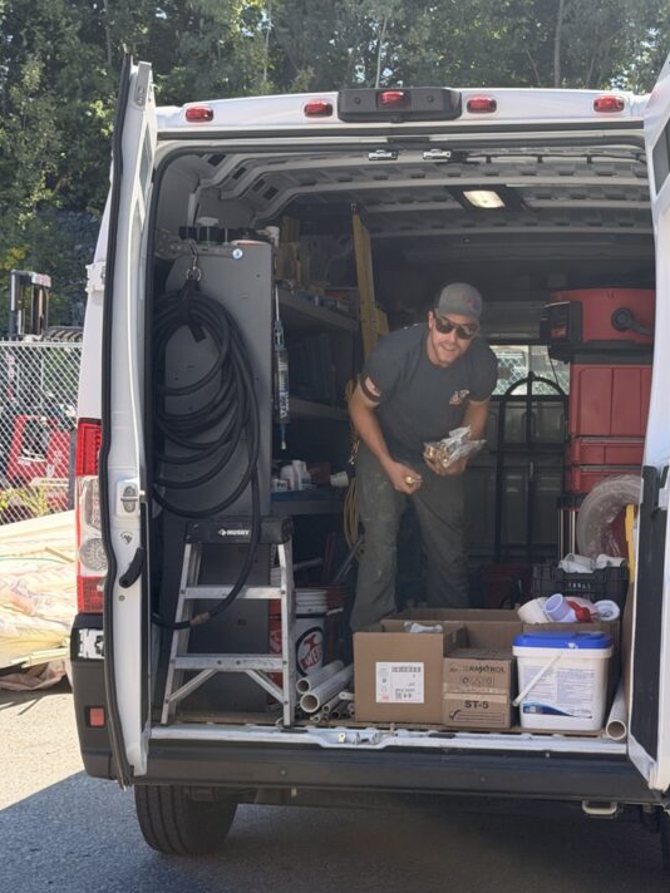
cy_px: 482
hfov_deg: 21.3
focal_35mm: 69
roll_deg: -2.3
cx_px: 419
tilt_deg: -2.1
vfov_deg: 28.2
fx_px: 1781
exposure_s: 1/1242
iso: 80
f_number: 1.78
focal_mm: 6.76
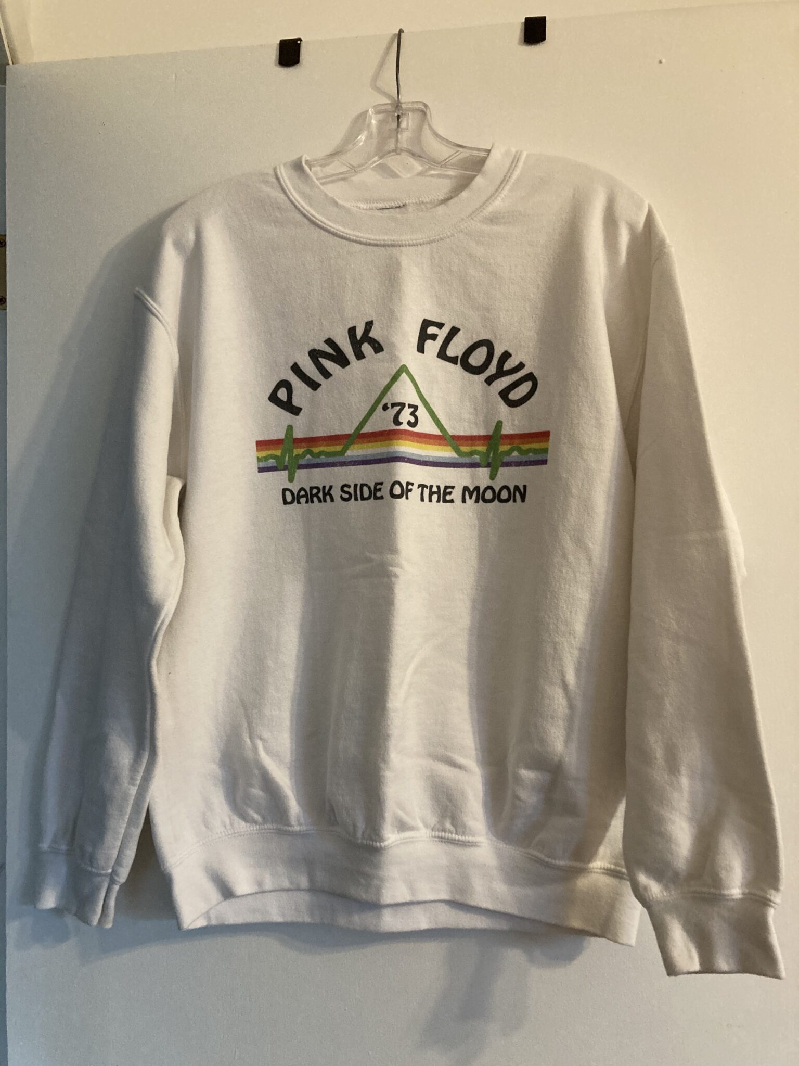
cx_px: 400
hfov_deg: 49.7
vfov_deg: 63.4
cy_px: 533
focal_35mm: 28
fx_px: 862
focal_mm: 3.99
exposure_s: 1/60
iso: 320
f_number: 1.8
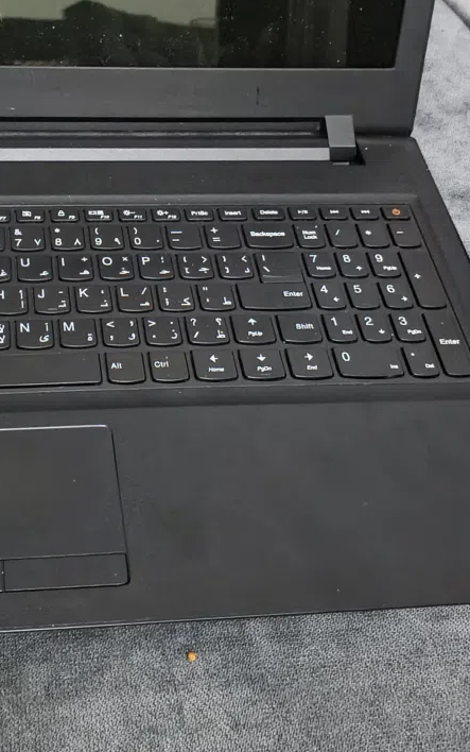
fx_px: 962
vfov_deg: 41.2
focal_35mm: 47
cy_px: 172
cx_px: 103
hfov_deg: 27.0
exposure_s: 1/20
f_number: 1.6
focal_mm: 4.09
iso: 3568
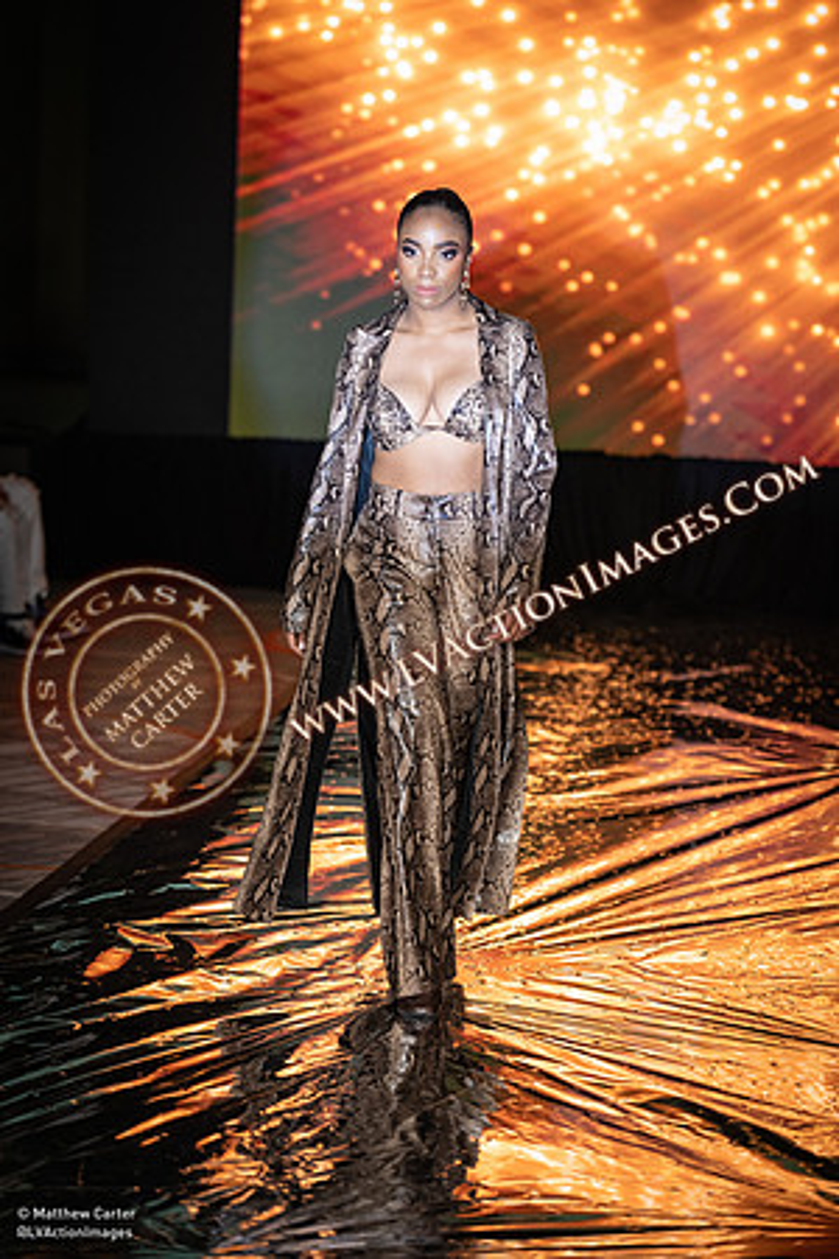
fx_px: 3845
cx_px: 420
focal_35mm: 110
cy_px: 630
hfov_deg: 12.5
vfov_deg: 18.6
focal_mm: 110
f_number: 2.8
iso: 1600
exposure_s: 1/320
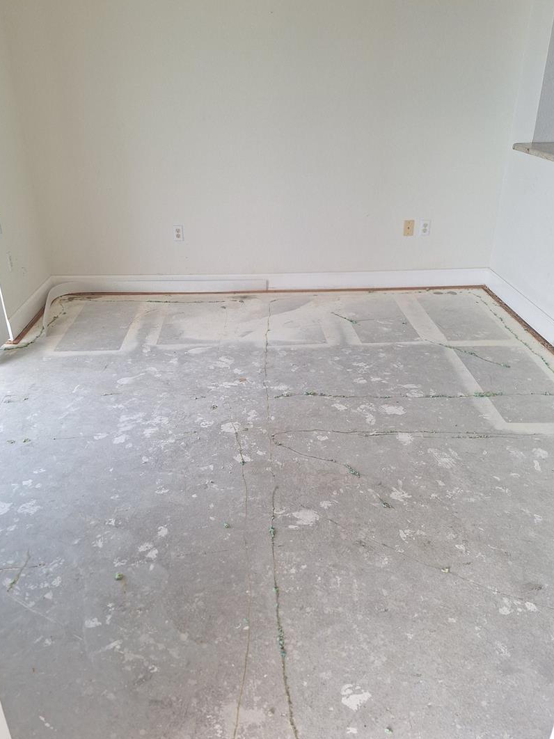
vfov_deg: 67.2
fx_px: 555
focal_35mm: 26
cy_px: 345
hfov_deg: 53.0
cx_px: 275
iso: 64
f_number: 1.8
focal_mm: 5.54
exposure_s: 1/120
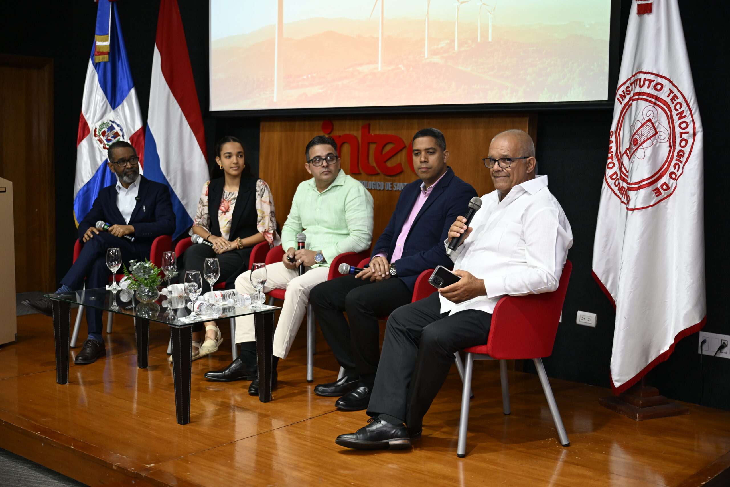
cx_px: 365
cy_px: 244
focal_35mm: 45
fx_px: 912
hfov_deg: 43.6
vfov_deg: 29.9
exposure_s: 1/200
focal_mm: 45
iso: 1250
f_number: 2.8
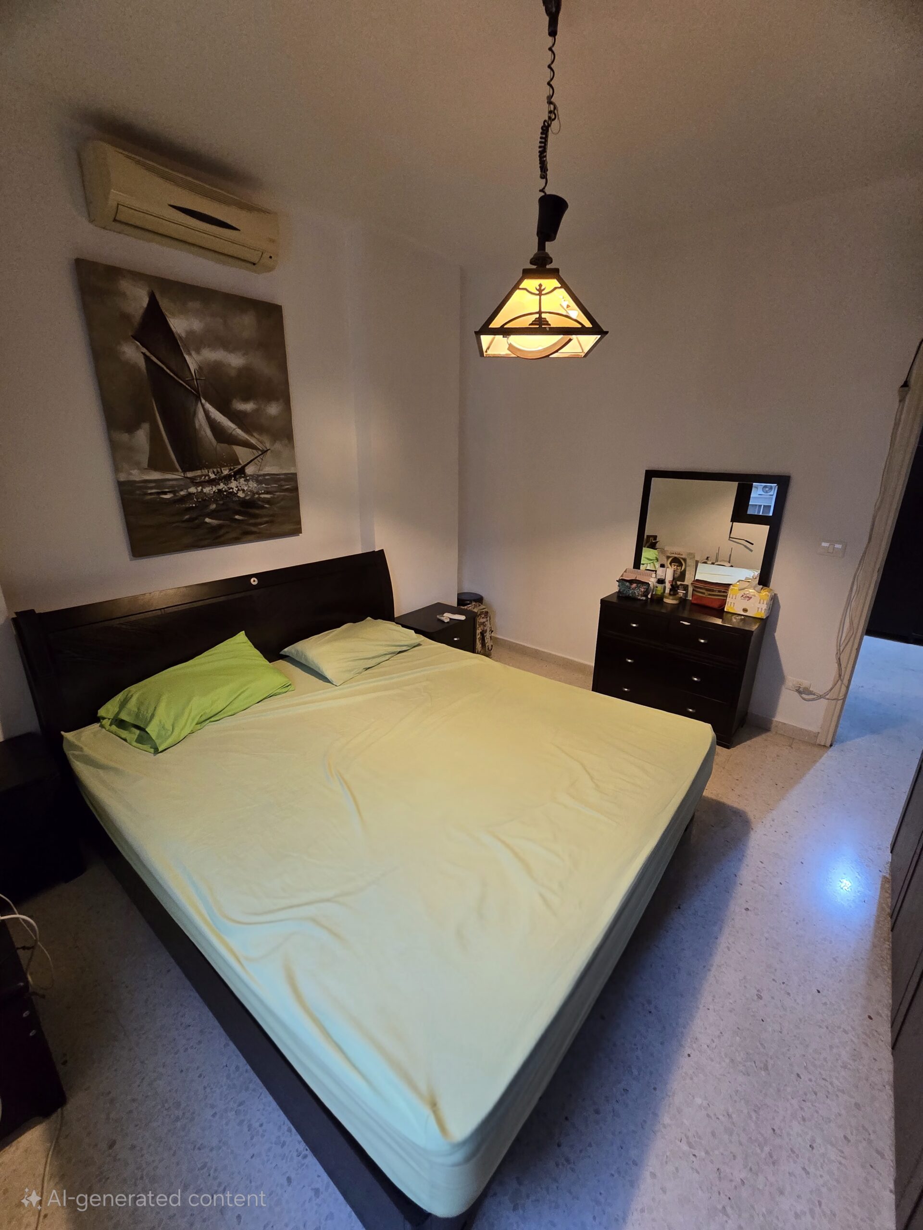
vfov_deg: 106.2
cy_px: 615
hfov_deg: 89.9
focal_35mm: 13
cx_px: 462
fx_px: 462
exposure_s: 1/50.3
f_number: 2.2
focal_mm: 2.2
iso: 800
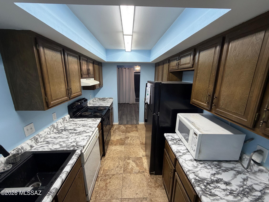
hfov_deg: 102.1
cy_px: 101
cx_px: 134
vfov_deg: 85.7
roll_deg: -0.7
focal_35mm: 14
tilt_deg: -12.1
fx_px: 109
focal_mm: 2.22
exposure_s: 1/120
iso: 250
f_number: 2.2
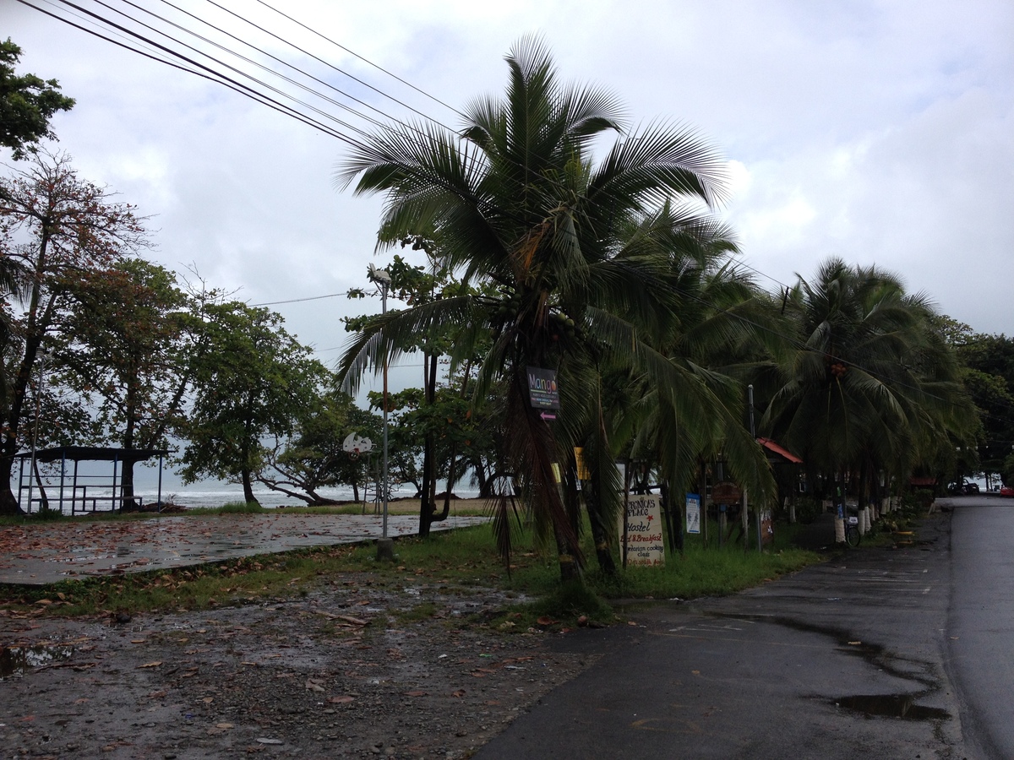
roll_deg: +0.1
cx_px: 507
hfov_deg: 52.6
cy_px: 380
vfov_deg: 40.7
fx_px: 1025
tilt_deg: +2.7
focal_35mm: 35
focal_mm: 4.28
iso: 50
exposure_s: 1/1783
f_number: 2.4
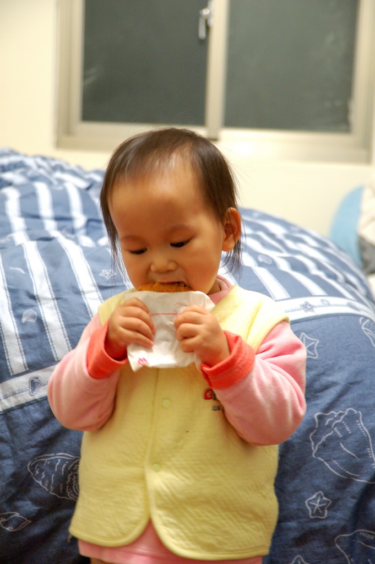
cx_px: 188
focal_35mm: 57
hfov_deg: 23.7
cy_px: 282
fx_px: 892
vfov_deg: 35.1
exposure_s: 1/25
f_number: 2.8
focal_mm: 38
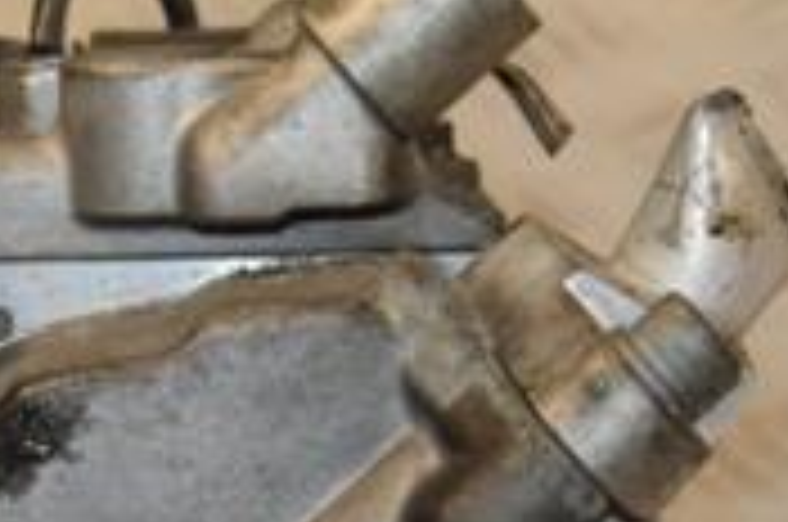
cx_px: 144
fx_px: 6533
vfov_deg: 4.6
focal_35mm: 299
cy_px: 603
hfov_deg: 6.9
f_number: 7.1
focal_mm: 58
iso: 800
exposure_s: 1/200
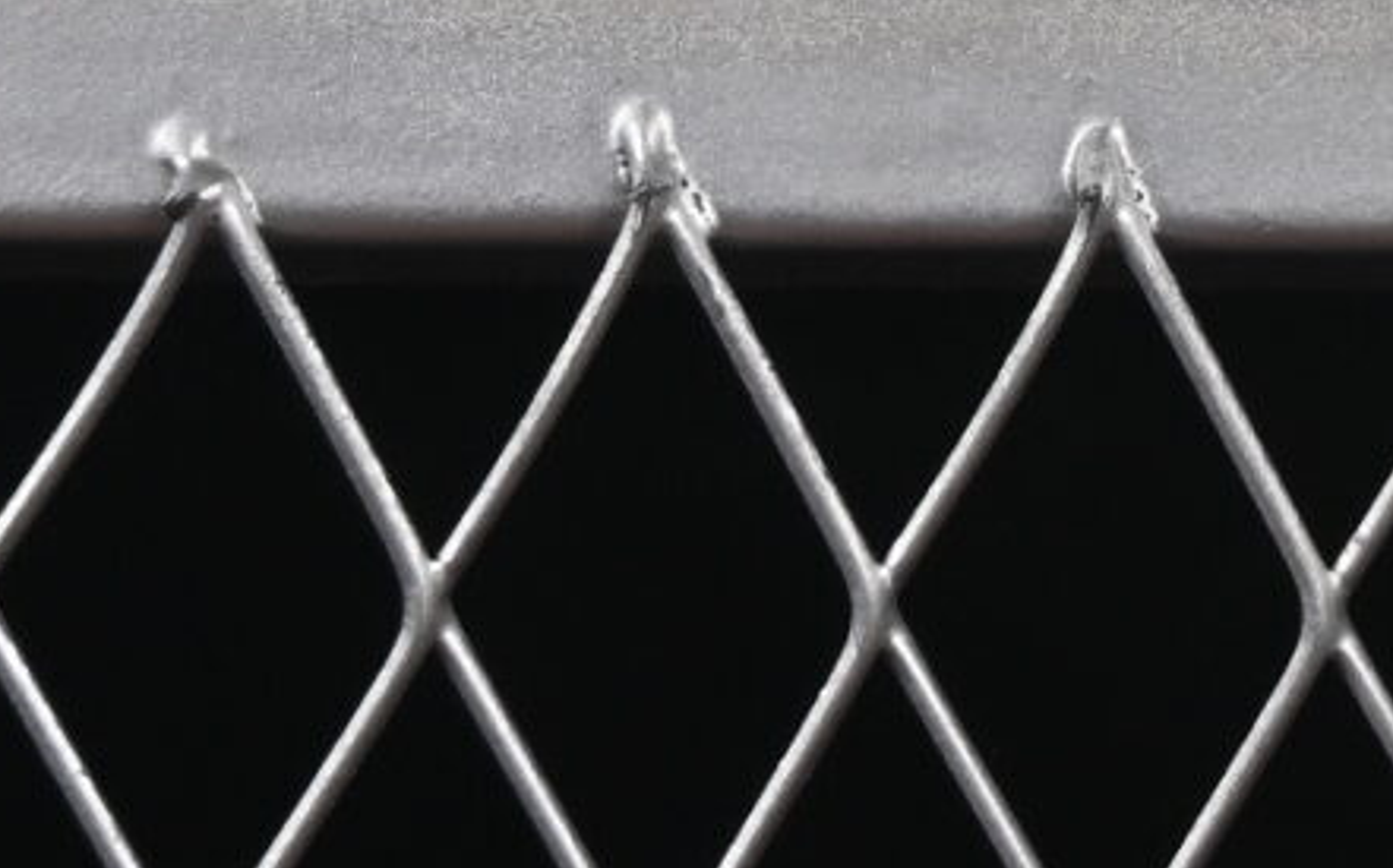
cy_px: -1734
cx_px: 2988
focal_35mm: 444
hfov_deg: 4.6
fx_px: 16845
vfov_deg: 2.9
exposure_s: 1/80
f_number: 8
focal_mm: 50
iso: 160
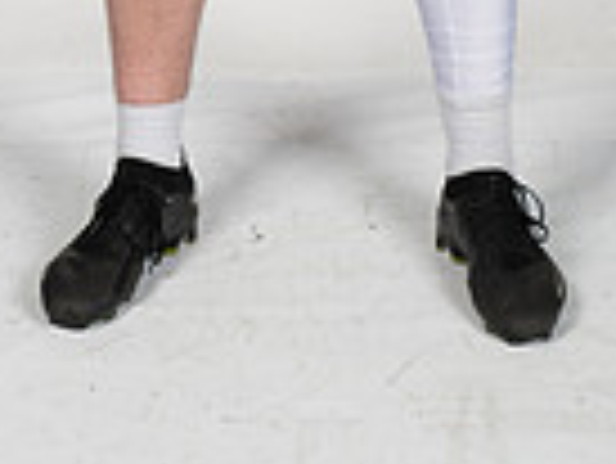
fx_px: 3259
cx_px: 283
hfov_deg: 10.8
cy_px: -541
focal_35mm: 183
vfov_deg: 7.7
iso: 250
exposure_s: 1/400
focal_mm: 58
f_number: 7.1
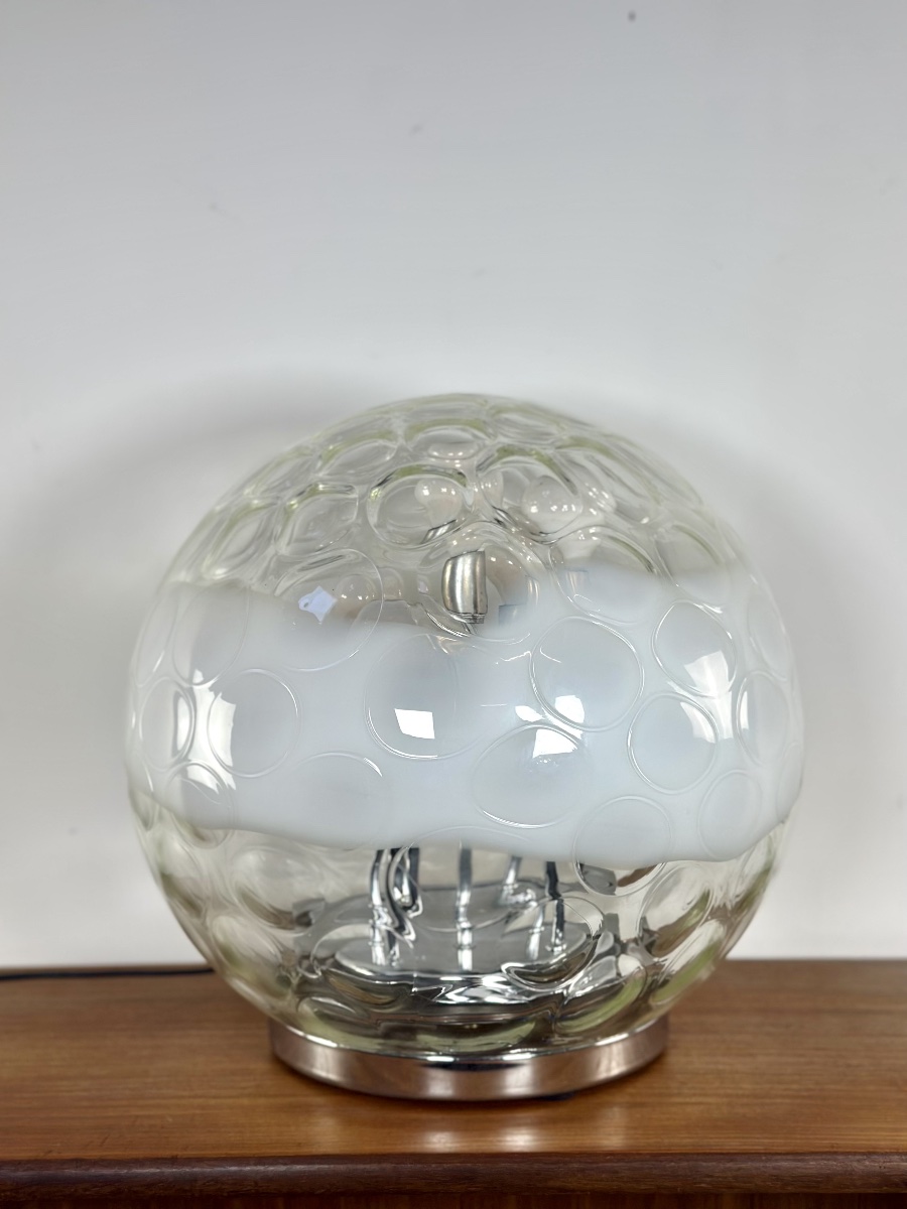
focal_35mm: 48
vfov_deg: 39.7
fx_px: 1677
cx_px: 454
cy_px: 604
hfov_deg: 30.3
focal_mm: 6.86
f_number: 1.78
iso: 80
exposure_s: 1/363
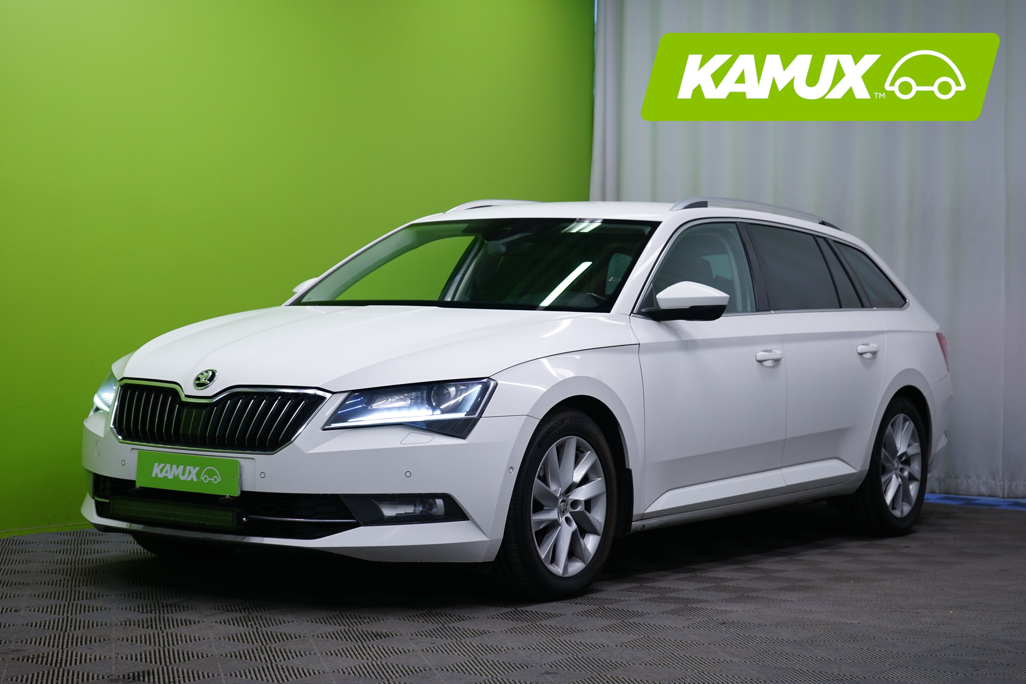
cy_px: 342
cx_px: 513
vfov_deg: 20.0
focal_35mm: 68
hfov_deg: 29.7
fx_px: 1938
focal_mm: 68
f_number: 5.6
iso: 400
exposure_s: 1/20
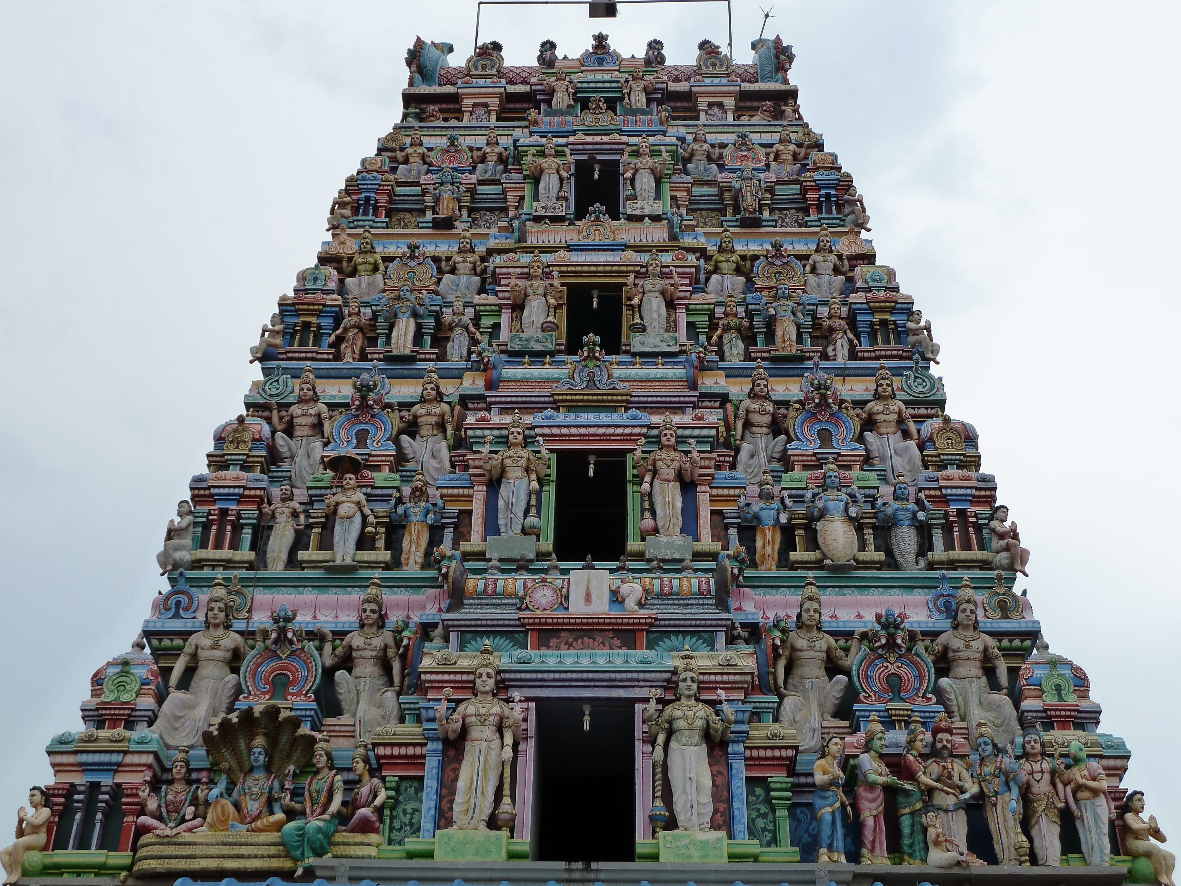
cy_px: 443
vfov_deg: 30.3
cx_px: 590
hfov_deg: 39.7
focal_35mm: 48
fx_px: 1638
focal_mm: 7.9
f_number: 4
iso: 125
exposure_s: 1/320
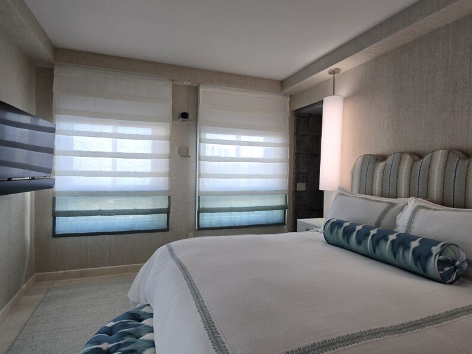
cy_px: 177
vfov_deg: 74.7
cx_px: 211
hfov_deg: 90.7
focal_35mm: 17
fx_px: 232
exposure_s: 1/60
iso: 64
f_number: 2.2
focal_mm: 2.2
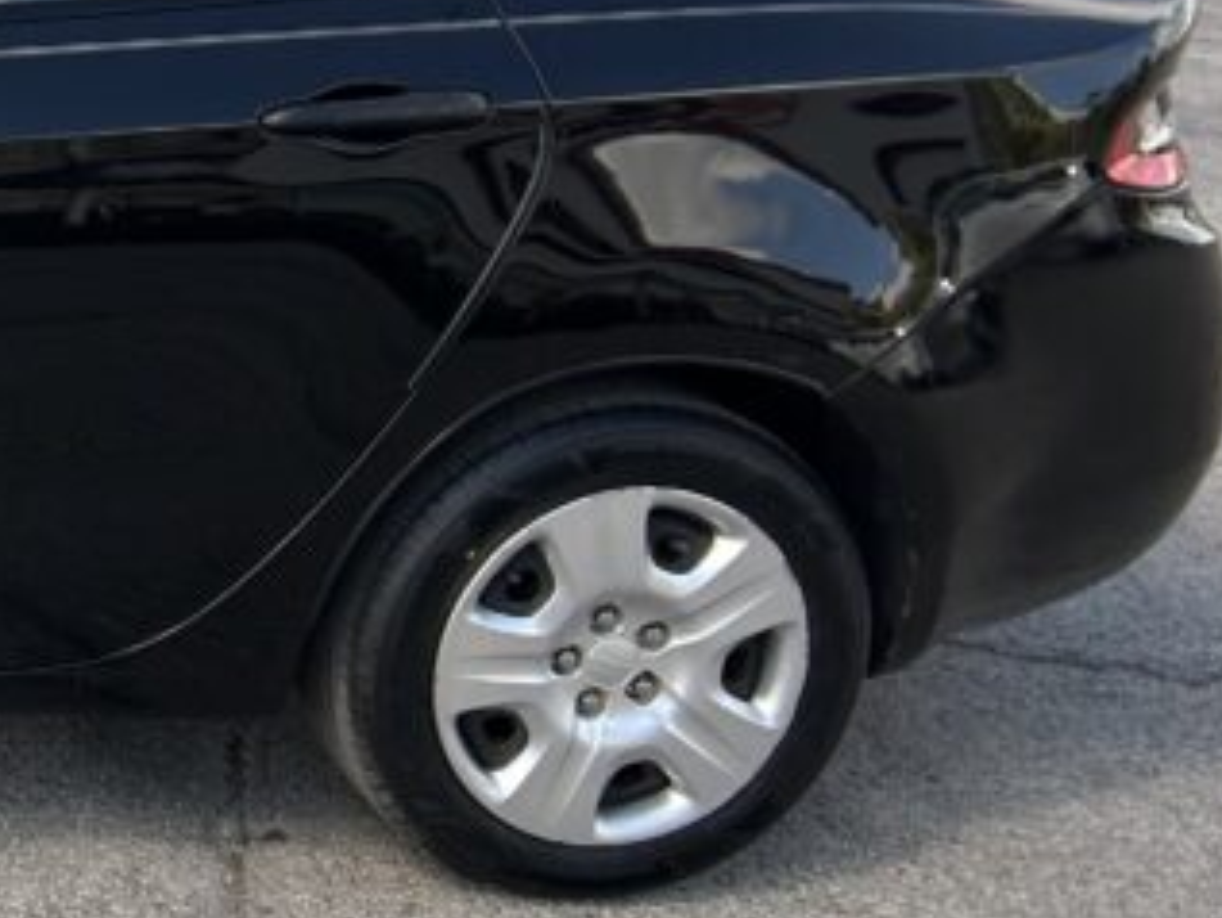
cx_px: -640
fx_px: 2966
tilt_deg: -13.0
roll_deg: -3.3
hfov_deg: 19.9
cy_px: 0
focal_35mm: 84
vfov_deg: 17.2
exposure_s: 1/2045
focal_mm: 5.7
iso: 50
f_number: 1.5
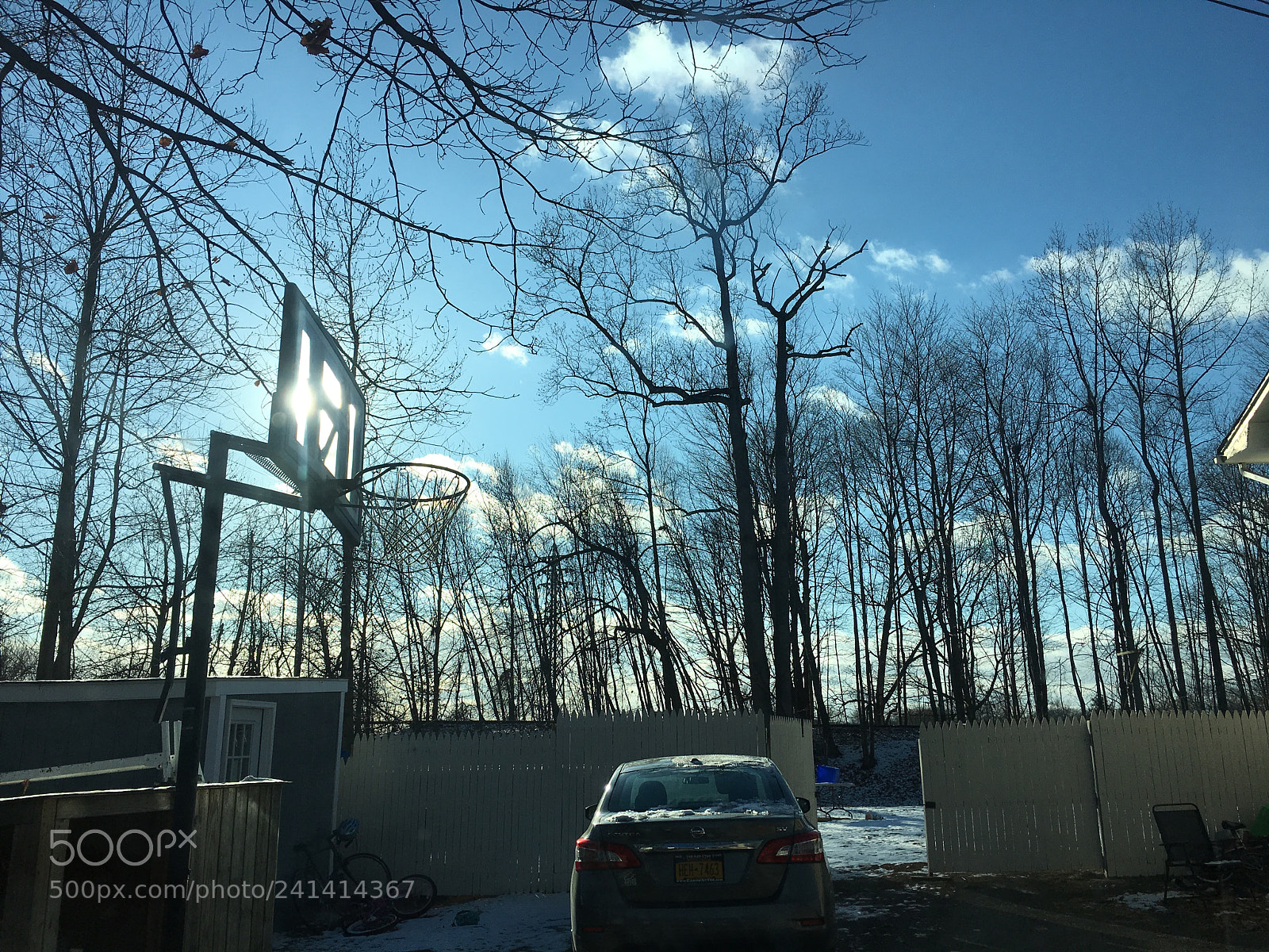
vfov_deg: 48.2
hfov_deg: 61.7
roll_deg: +0.5
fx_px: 1063
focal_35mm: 29
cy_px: 476
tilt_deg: +16.9
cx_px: 634
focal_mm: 4.15
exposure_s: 1/2198
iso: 25
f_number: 2.2
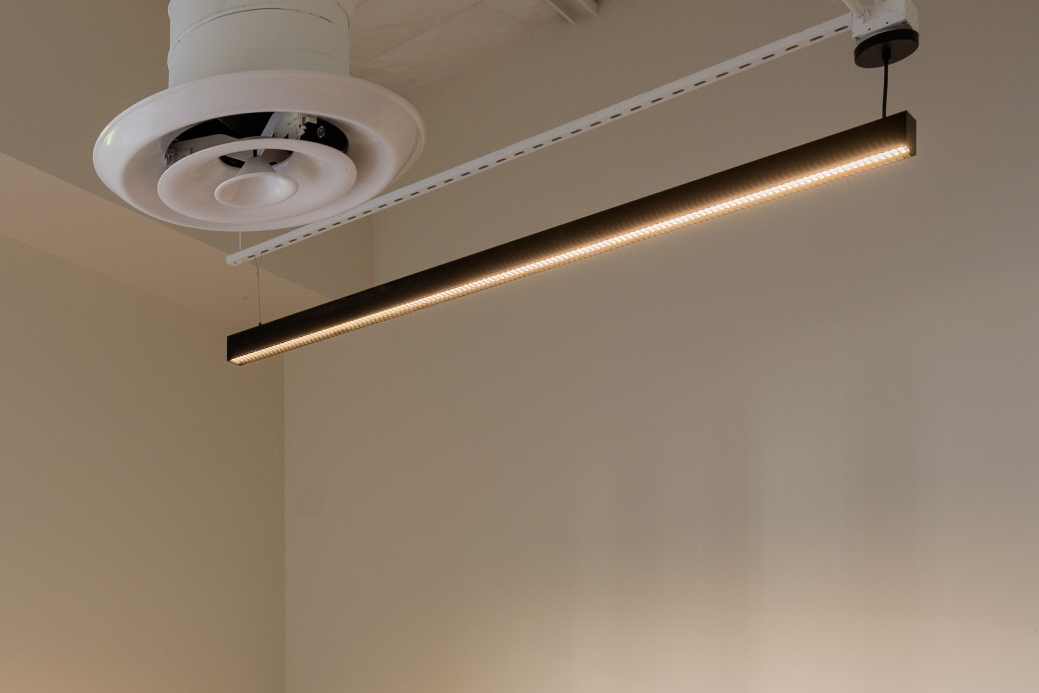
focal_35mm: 50
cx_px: -30
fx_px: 1456
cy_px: 847
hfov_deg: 35.1
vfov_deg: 24.2
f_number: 8
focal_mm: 17.5
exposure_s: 1/30
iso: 125
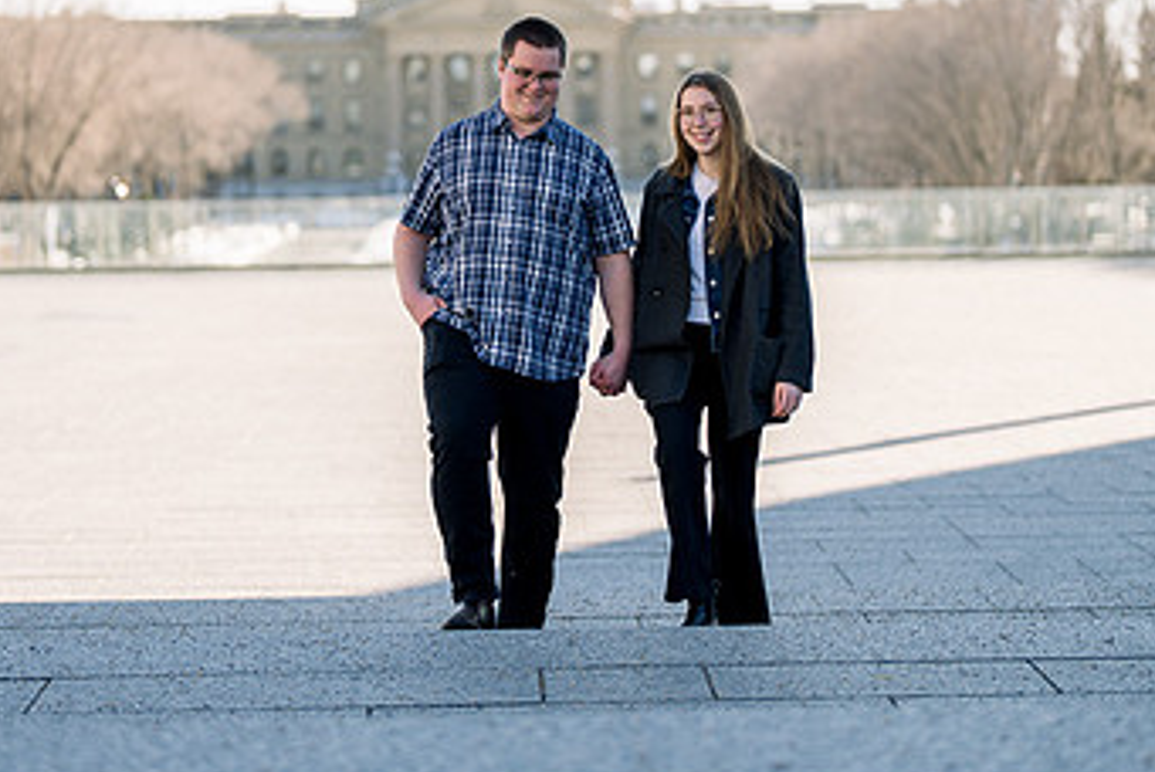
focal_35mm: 85
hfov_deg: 23.9
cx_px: 511
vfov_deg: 16.0
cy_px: 151
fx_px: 2729
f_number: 1.2
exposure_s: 1/3200
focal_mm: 50
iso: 100
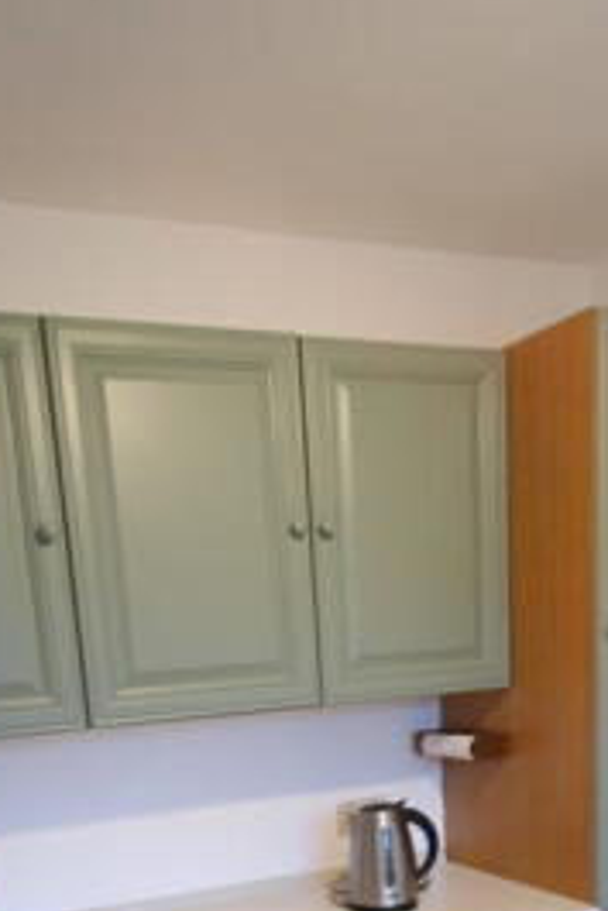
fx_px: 936
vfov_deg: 49.0
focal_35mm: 37
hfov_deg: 35.1
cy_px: 724
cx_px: 469
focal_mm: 10
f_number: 3.5
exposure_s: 1/25
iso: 400
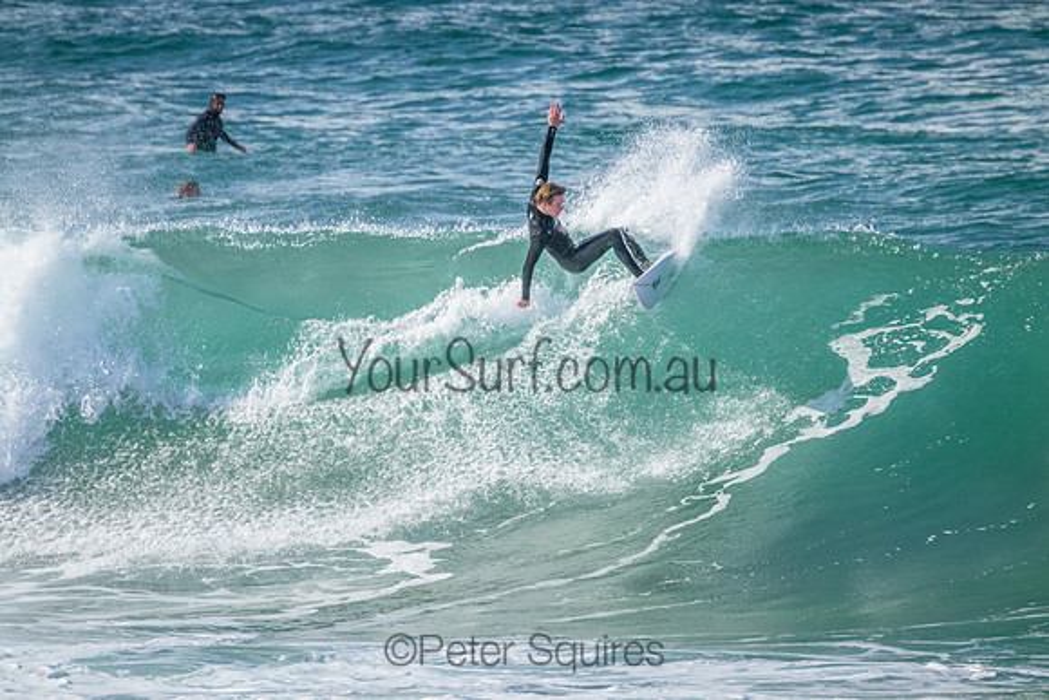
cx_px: 524
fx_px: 23315
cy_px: 350
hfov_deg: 2.6
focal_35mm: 800
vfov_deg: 1.7
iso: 2500
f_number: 11
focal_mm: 800
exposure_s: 1/1600
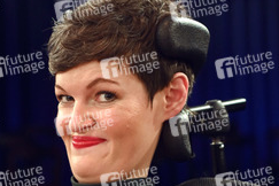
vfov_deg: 13.3
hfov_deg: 20.0
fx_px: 790
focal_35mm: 102
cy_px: 152
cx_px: 99
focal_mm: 55
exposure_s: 1/250
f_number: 2.5
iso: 1250
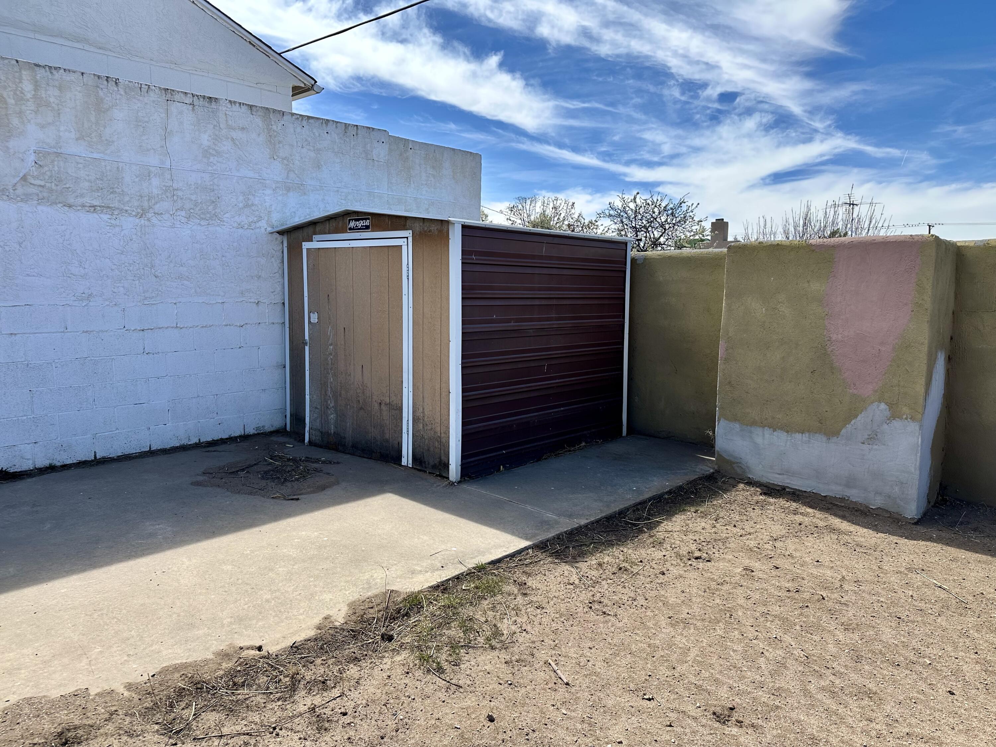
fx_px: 691
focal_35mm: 24
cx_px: 498
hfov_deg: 71.6
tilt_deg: -6.7
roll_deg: -0.3
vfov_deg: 56.8
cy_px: 374
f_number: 1.78
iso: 80
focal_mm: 6.86
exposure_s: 1/2410
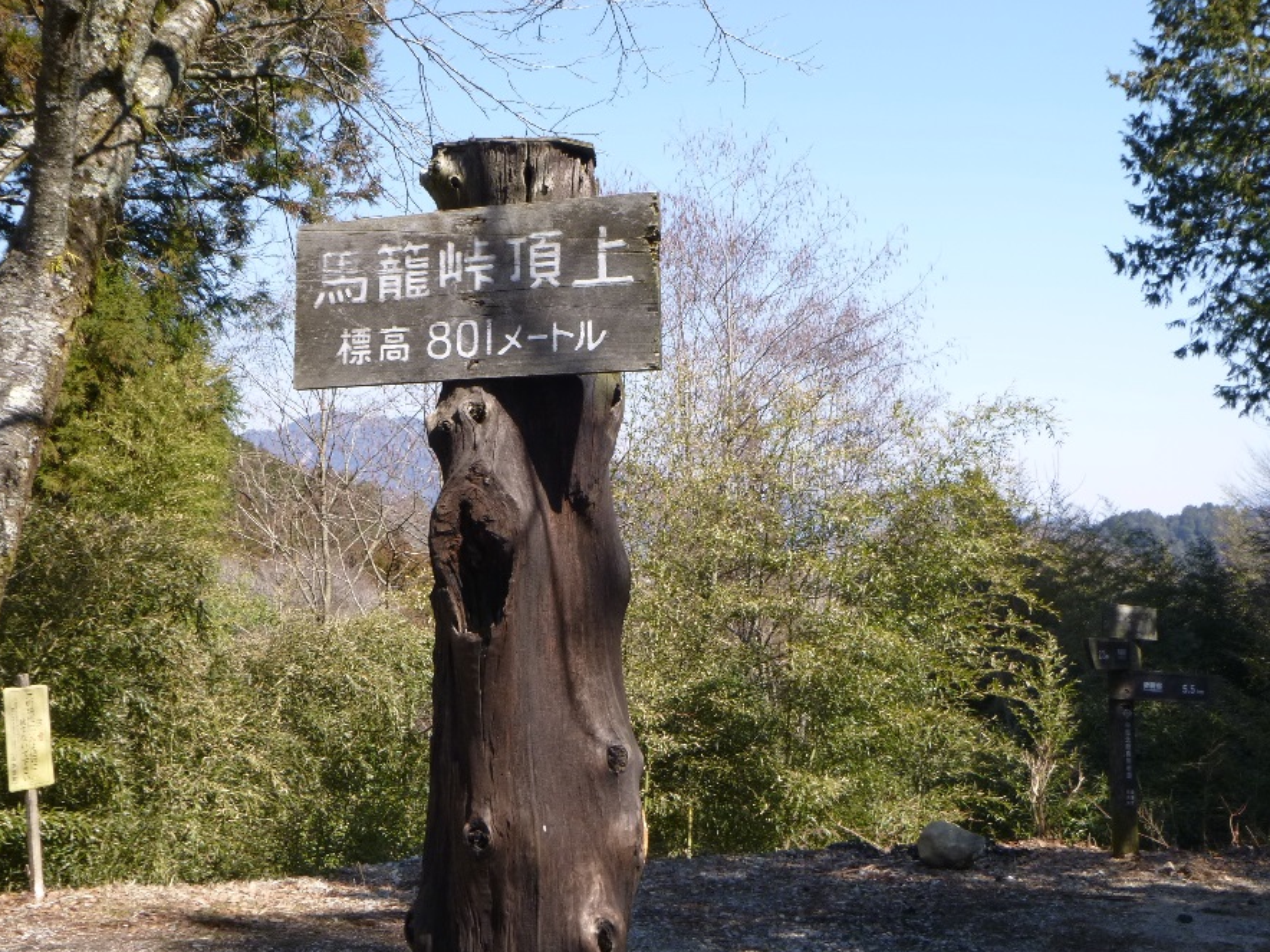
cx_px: 626
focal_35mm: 44
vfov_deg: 32.9
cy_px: 448
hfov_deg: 42.9
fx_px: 1614
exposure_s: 1/200
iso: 100
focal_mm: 6.8
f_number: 4.5
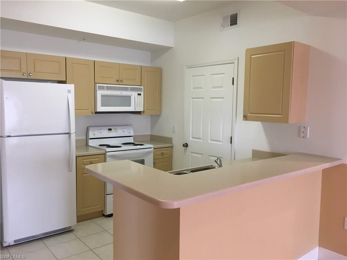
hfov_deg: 61.7
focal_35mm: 29
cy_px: 130
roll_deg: -1.0
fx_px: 291
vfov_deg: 48.2
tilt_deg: -5.3
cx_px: 174
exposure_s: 1/30
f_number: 2.2
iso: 50
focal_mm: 4.15
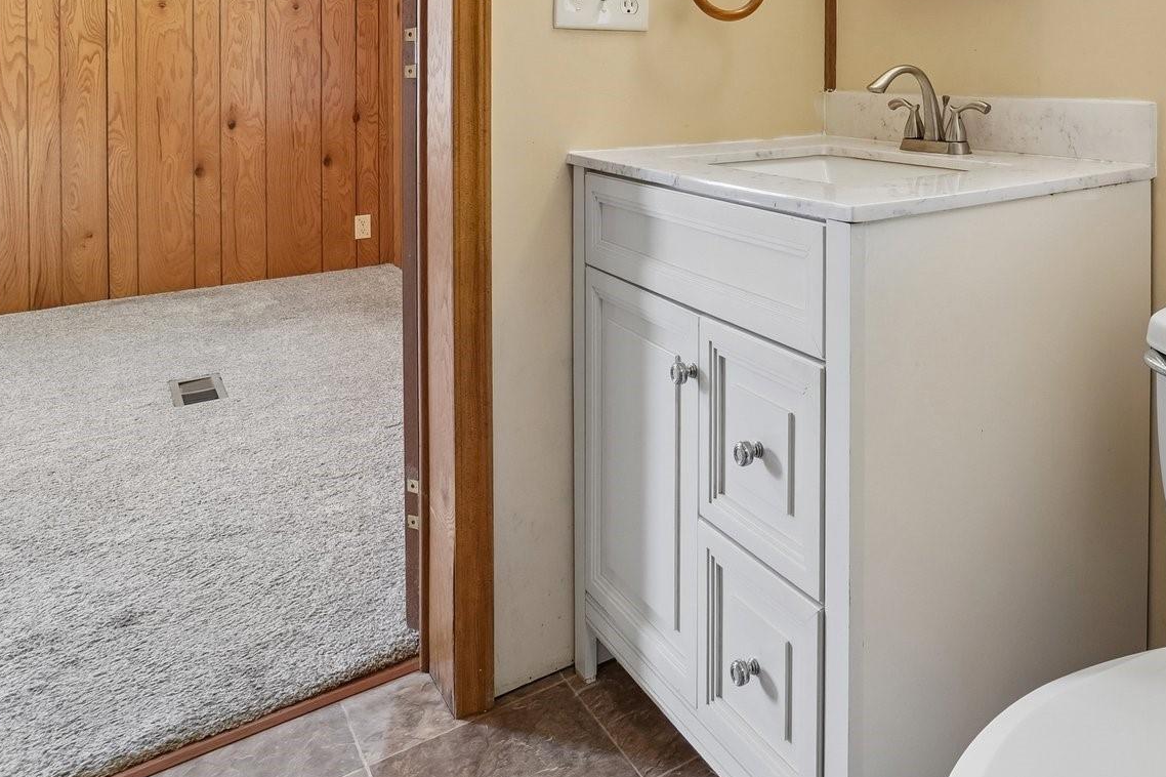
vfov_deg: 43.8
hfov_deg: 62.2
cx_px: 919
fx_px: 874
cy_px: 81
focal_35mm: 27
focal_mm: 10
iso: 400
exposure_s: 1/8
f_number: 8
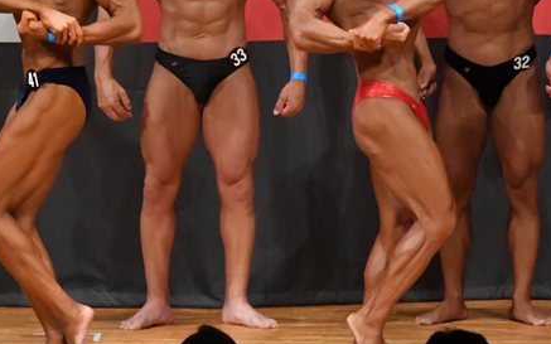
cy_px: 120
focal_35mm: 488
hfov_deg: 4.3
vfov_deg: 2.7
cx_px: 118
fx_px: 7327
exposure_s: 1/400
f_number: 5.6
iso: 9000
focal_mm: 180
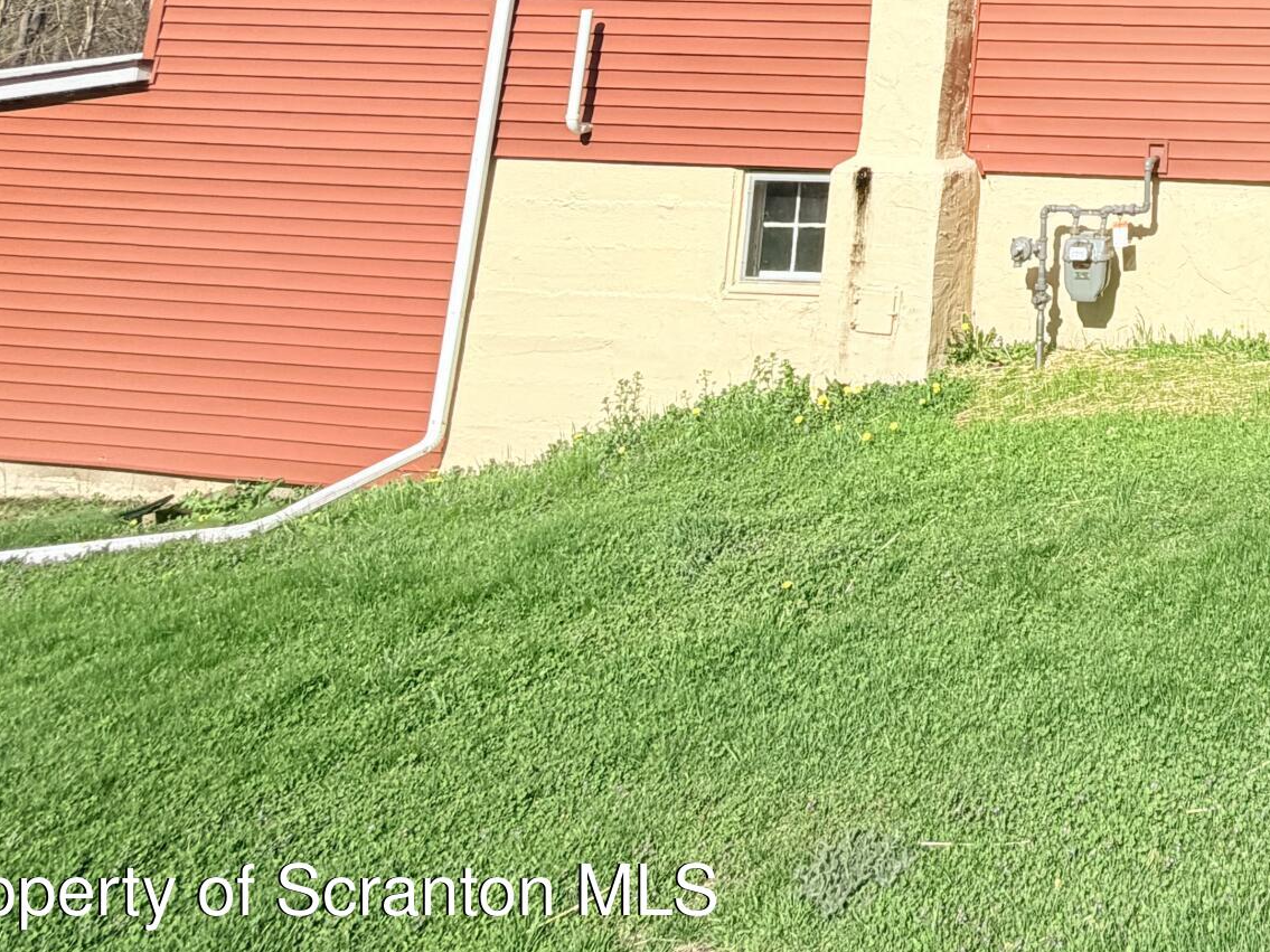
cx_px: 1352
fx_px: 1357
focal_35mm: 37
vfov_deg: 31.0
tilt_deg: +11.5
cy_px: -253
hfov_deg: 41.4
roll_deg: -0.5
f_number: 2.2
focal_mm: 2.22
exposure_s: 1/830
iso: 20
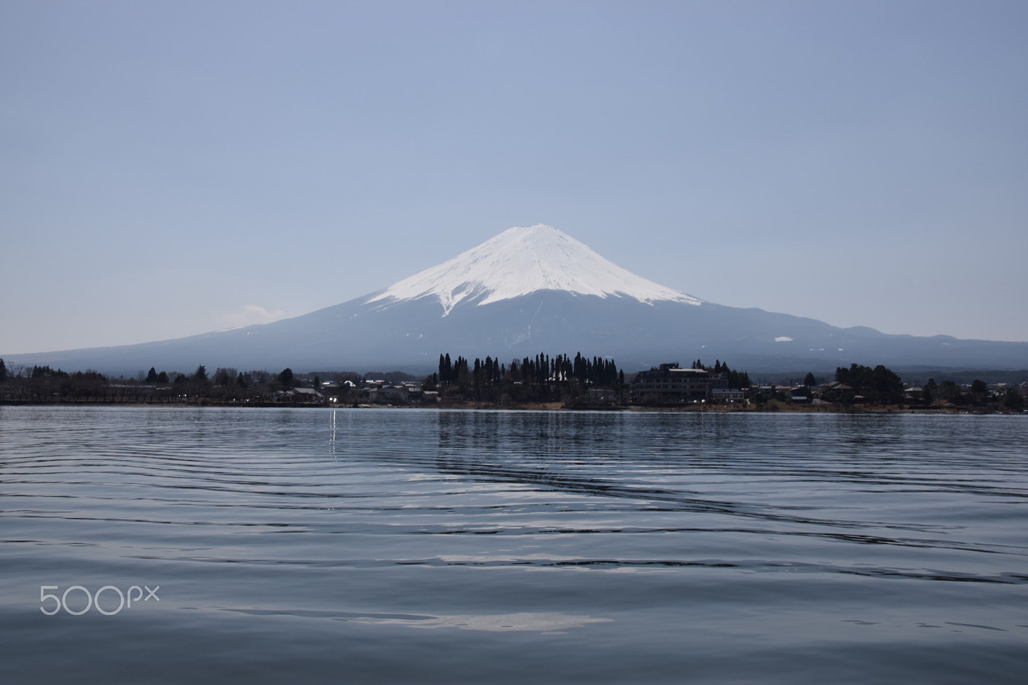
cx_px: 514
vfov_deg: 35.5
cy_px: 342
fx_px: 1071
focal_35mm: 38
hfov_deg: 51.3
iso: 320
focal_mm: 25
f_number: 14
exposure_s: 1/800
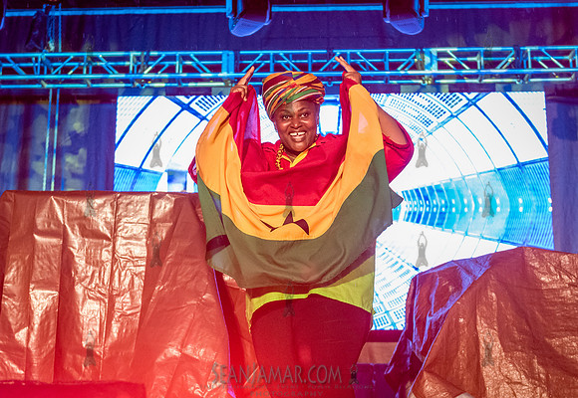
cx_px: 295
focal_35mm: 64
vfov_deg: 21.7
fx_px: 1039
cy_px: 232
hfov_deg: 31.1
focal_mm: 48
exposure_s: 1/400
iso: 5000
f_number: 3.2
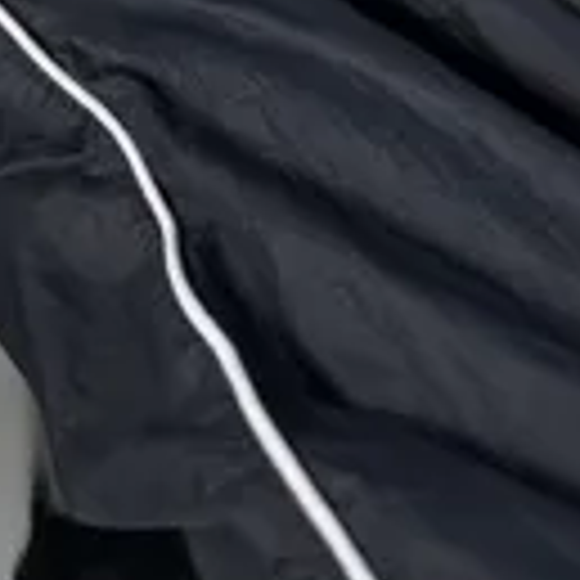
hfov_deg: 21.5
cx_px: 81
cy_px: -432
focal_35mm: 79
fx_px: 1498
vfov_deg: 18.0
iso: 200
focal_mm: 6.76
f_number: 1.78
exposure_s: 1/107
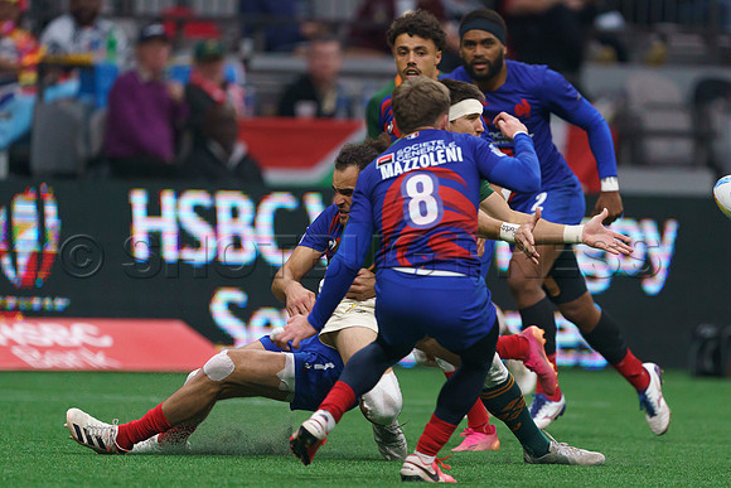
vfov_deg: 1.6
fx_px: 17698
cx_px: 470
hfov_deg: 2.4
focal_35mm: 871
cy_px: 234
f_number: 4
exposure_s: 1/3200
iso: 4000
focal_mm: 600
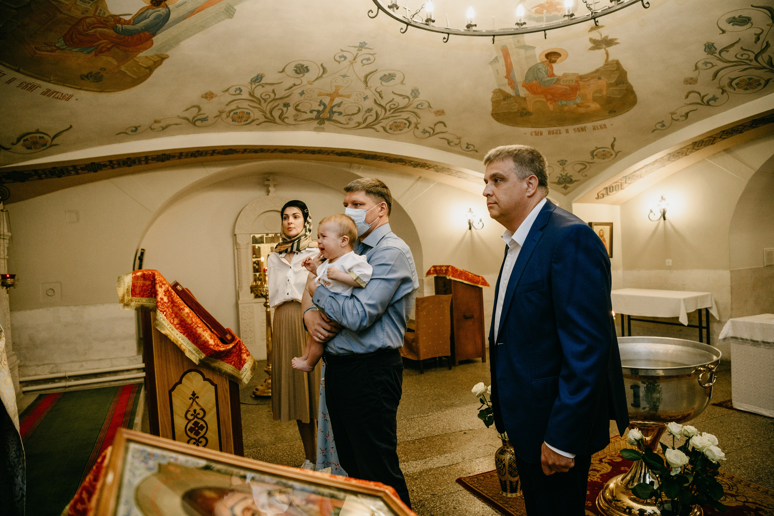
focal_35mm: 24
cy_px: 258
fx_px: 516
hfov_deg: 73.7
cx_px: 387
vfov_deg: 53.1
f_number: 3.5
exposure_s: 1/160
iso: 500
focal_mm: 24
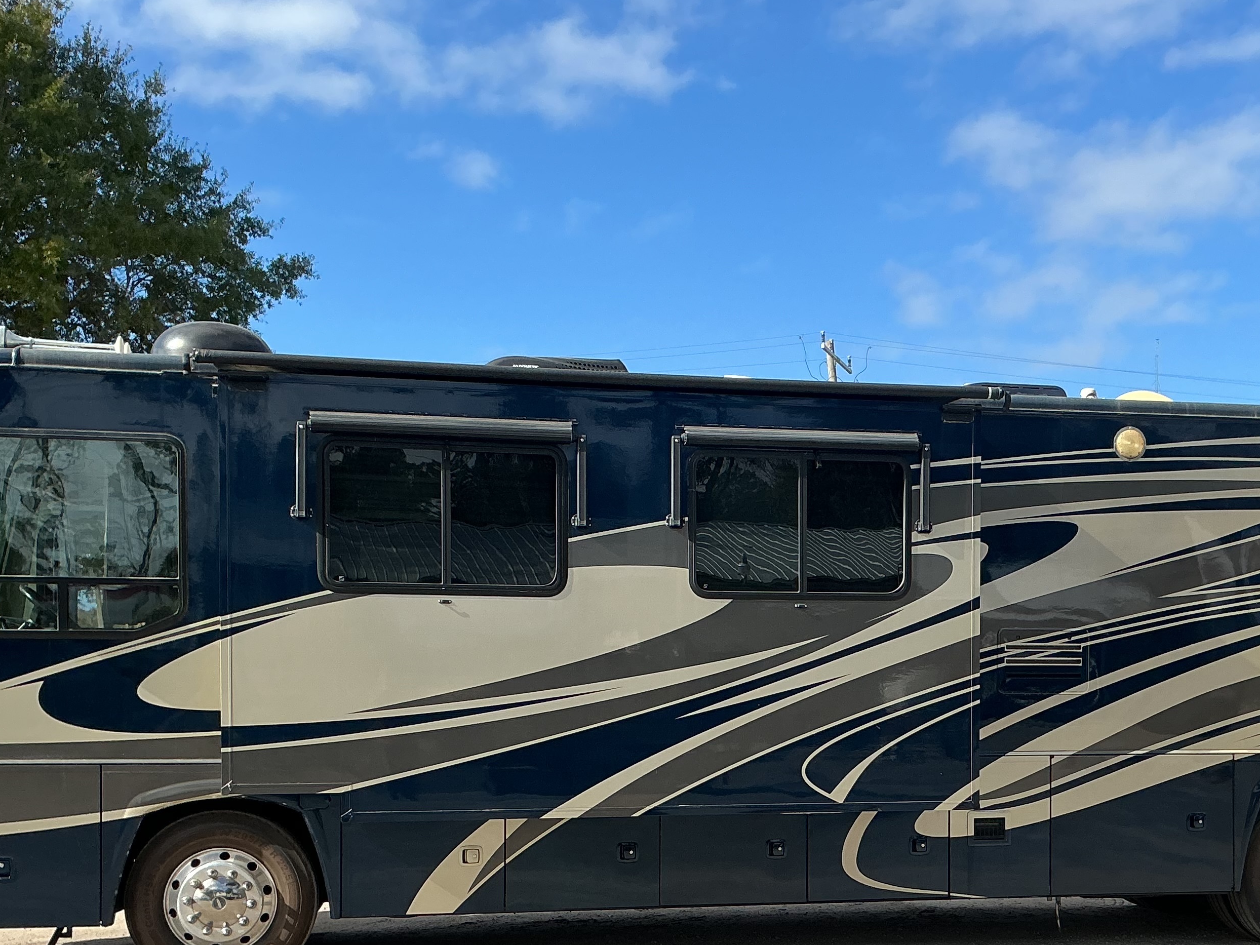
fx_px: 1711
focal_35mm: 47
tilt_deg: -0.1
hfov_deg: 40.1
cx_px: 805
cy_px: 712
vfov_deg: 30.4
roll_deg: -0.2
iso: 25
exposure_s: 1/1577
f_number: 1.8
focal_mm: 3
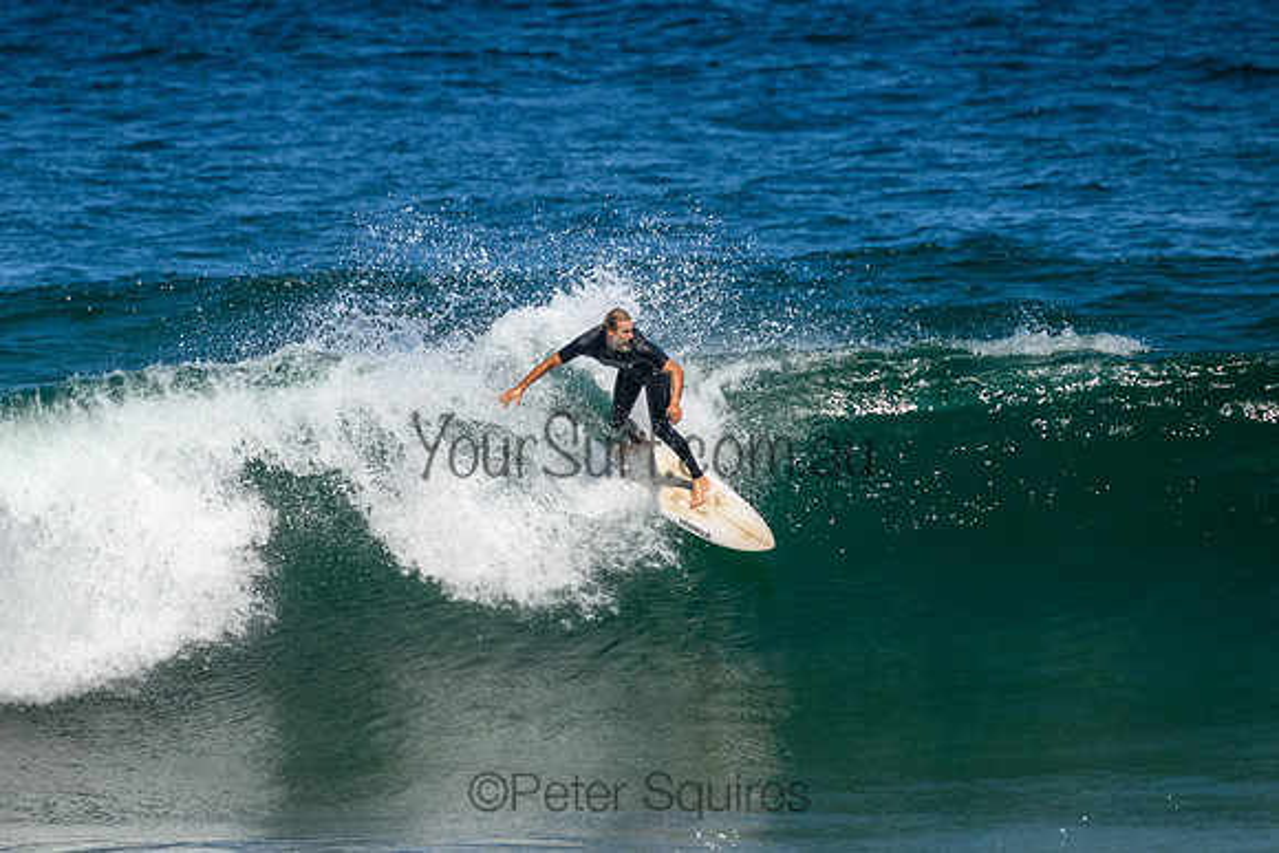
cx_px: 546
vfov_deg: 1.5
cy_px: 365
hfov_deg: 2.2
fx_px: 32704
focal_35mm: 920
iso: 1000
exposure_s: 1/2000
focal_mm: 800
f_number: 11
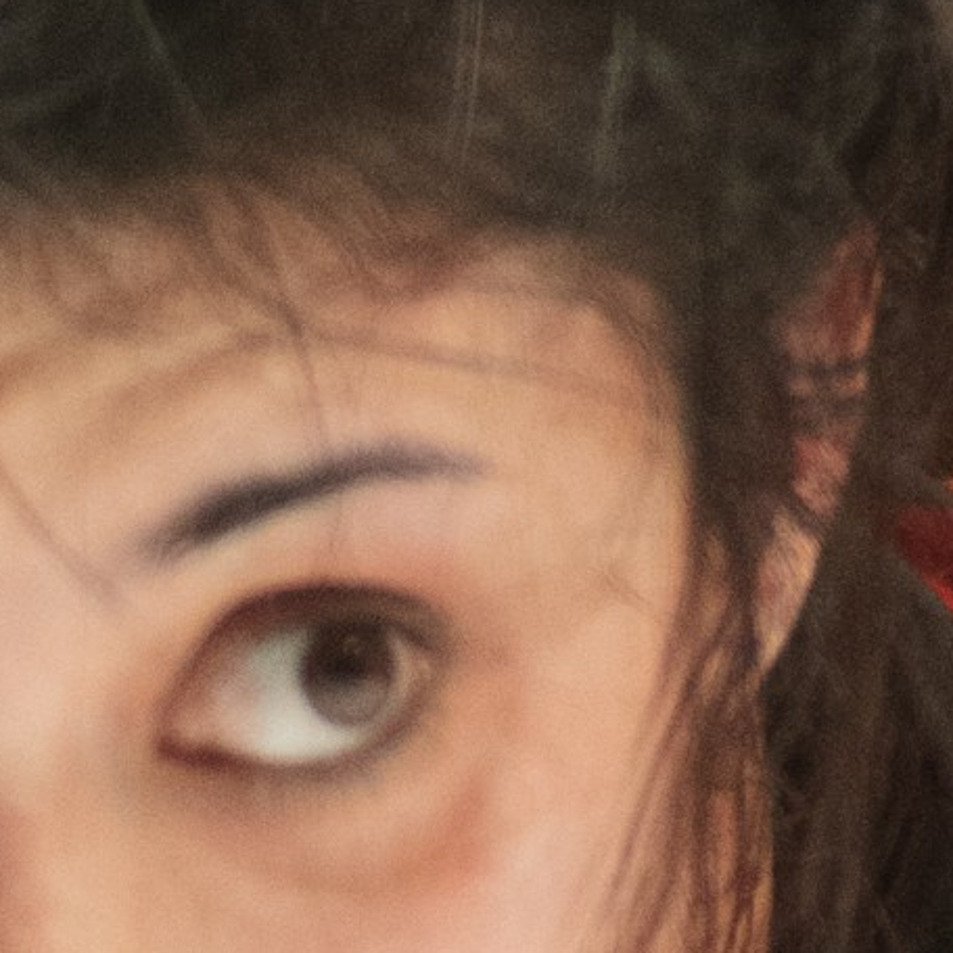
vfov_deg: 1.3
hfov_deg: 1.3
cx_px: 86
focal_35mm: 1305
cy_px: 1607
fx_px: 40647
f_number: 4
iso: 2000
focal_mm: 200
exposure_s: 1/400
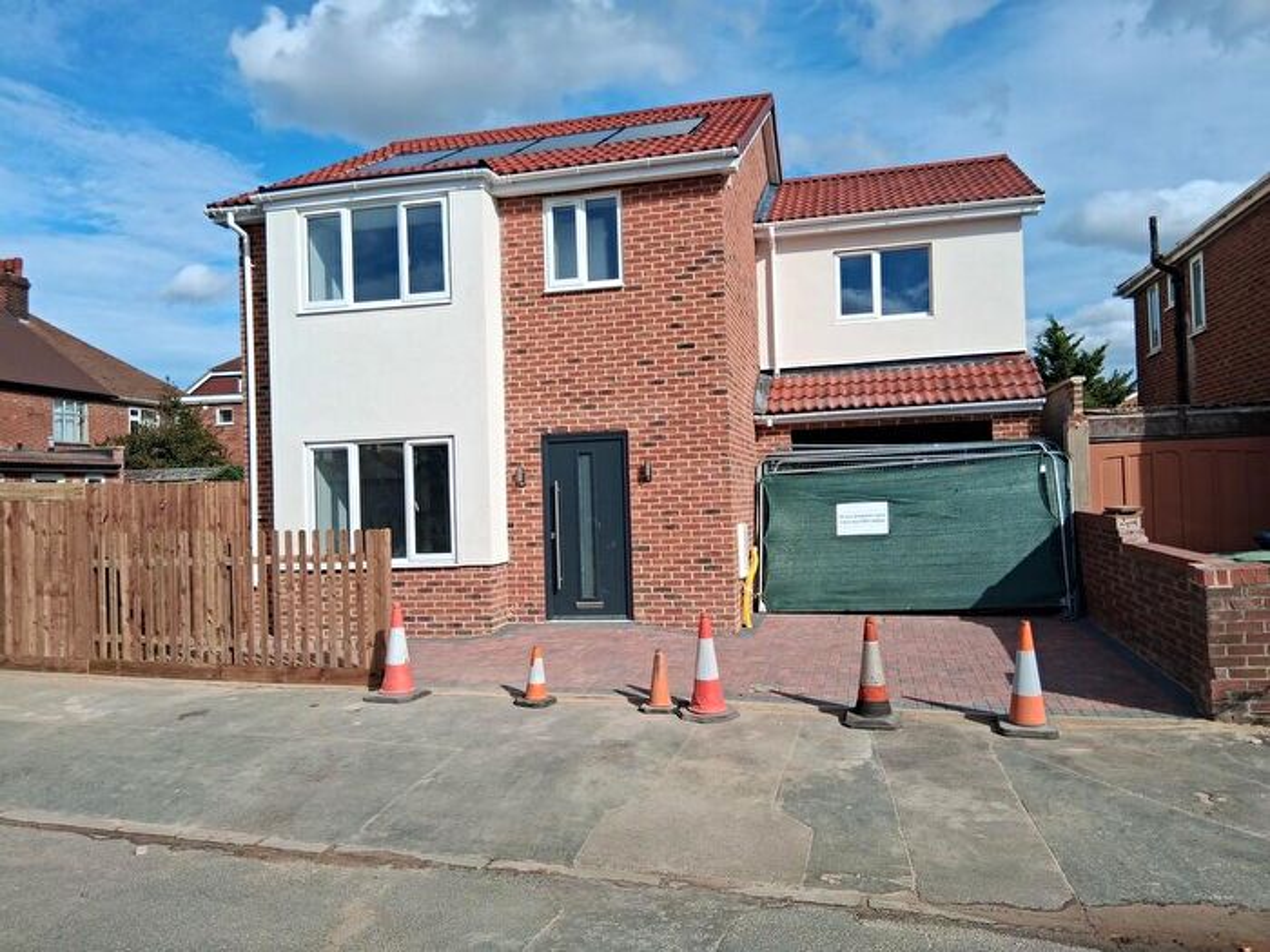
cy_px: 476
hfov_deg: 67.3
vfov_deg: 53.1
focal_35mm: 26
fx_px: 954
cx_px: 635
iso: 25
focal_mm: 3.98
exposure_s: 1/758
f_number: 1.8
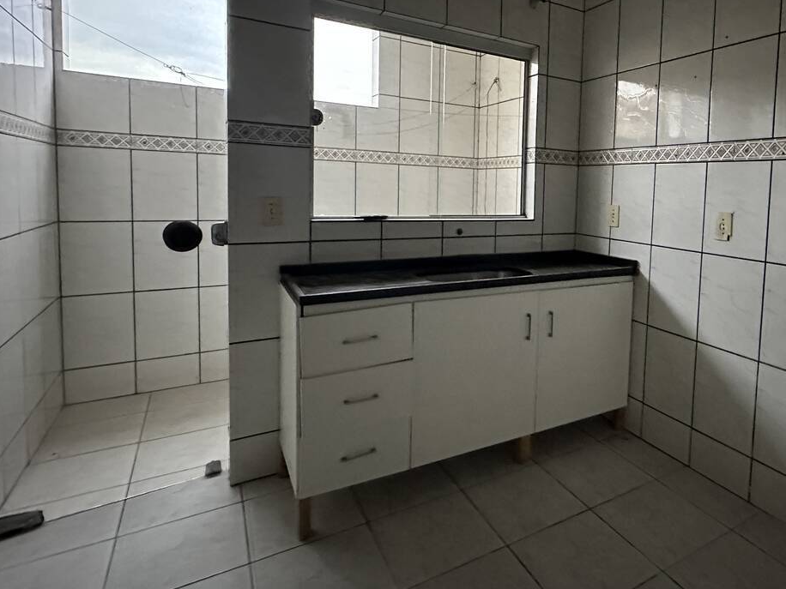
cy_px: 222
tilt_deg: -4.2
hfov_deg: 73.2
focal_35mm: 22
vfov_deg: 60.3
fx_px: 500
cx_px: 546
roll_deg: -1.6
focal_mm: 2.22
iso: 1250
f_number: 2.2
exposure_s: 1/41
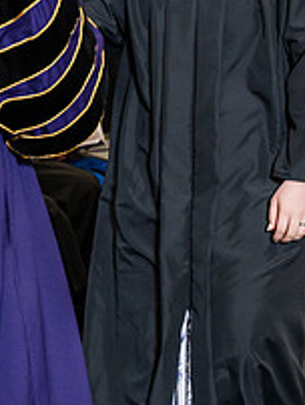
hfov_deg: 7.7
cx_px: 72
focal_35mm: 193
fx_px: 2263
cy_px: 29
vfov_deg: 10.2
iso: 1250
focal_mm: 70
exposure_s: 1/200
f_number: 4.5
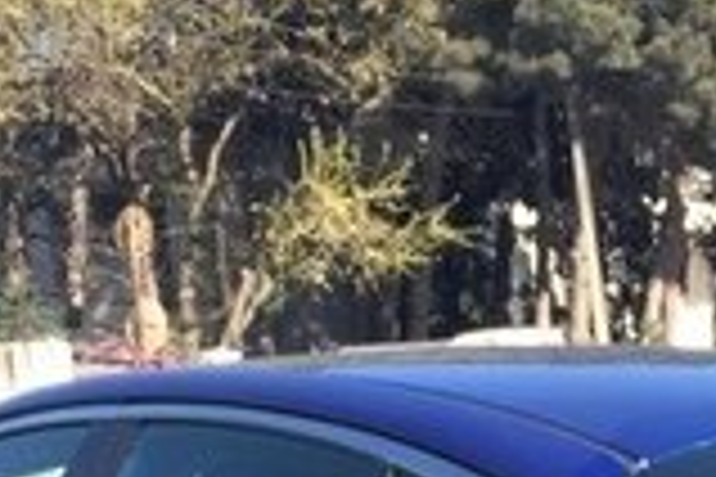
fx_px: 2486
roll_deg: +0.8
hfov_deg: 15.9
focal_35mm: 125
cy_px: 1096
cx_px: 811
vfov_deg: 9.8
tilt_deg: -15.0
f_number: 2.2
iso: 32
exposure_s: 1/774
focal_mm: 4.15
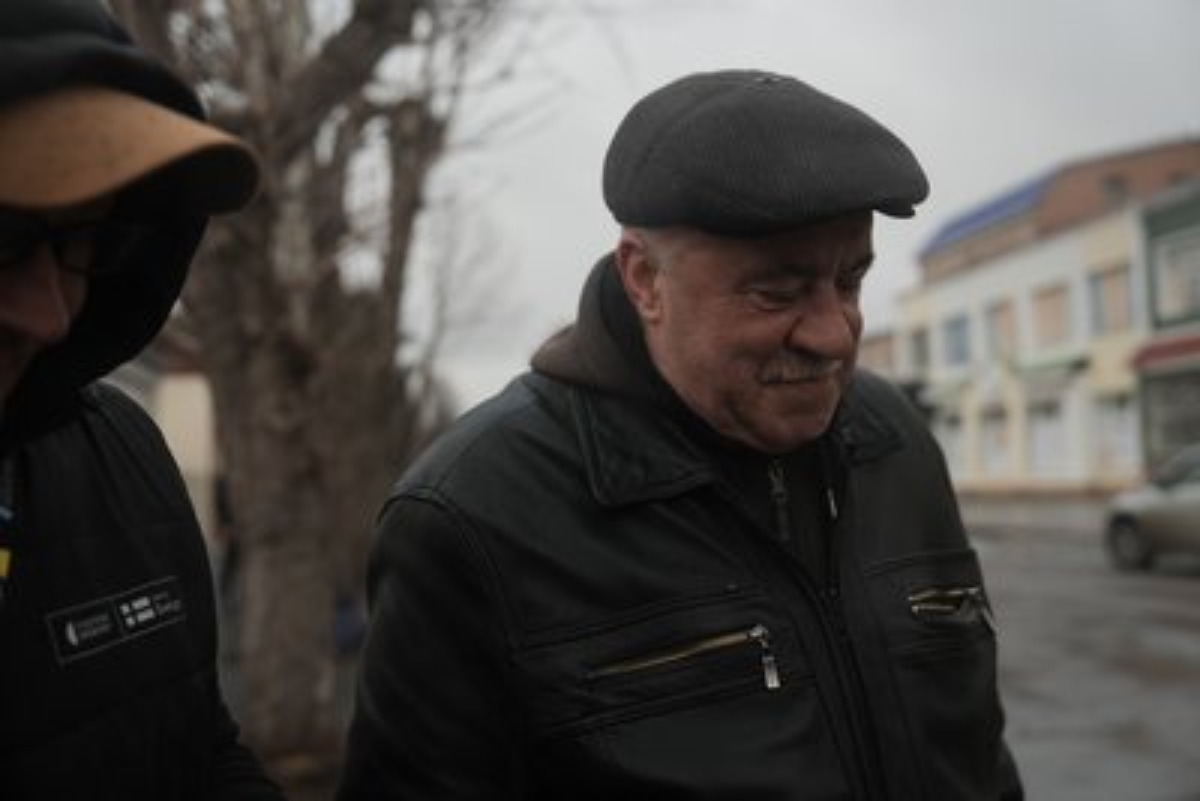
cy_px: 400
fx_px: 1234
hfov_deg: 51.9
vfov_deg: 36.0
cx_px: 600
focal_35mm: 37
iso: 400
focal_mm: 37
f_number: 2.8
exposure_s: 1/400
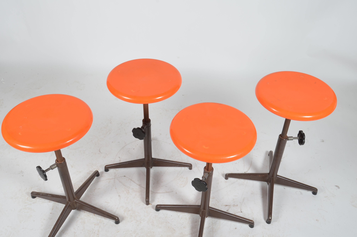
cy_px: 118
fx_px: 356
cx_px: 178
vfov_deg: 36.7
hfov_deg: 53.2
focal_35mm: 36
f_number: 11
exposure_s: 1/125
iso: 100
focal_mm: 24
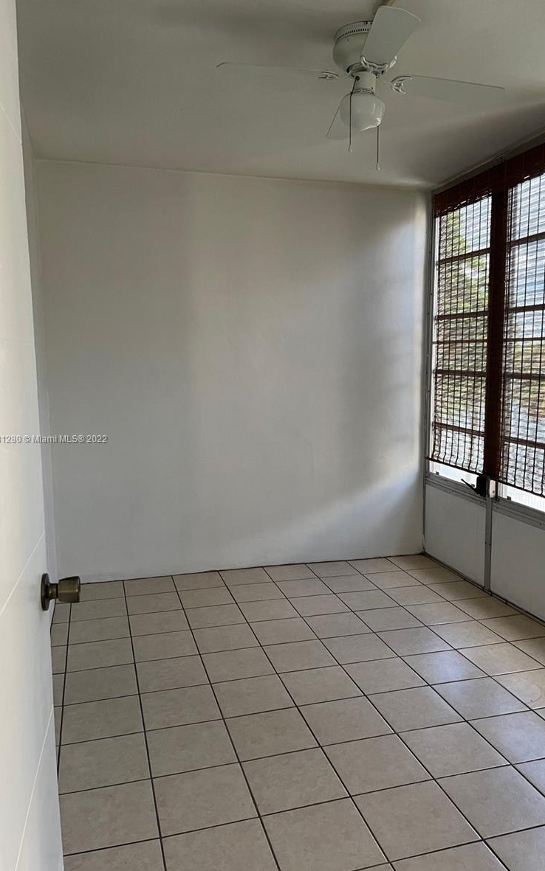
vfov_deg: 66.5
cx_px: 304
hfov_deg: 44.5
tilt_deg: -6.9
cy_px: 440
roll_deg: -0.1
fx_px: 665
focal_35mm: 28
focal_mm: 5.1
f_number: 1.6
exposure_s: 1/79
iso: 125
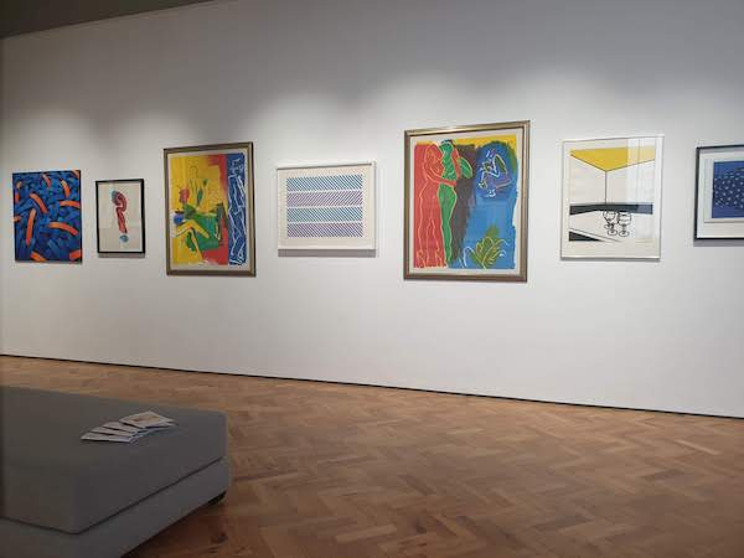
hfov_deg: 67.3
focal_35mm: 26
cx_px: 372
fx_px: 559
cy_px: 279
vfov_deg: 53.1
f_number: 2.4
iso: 64
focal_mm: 4.3
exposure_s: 1/50
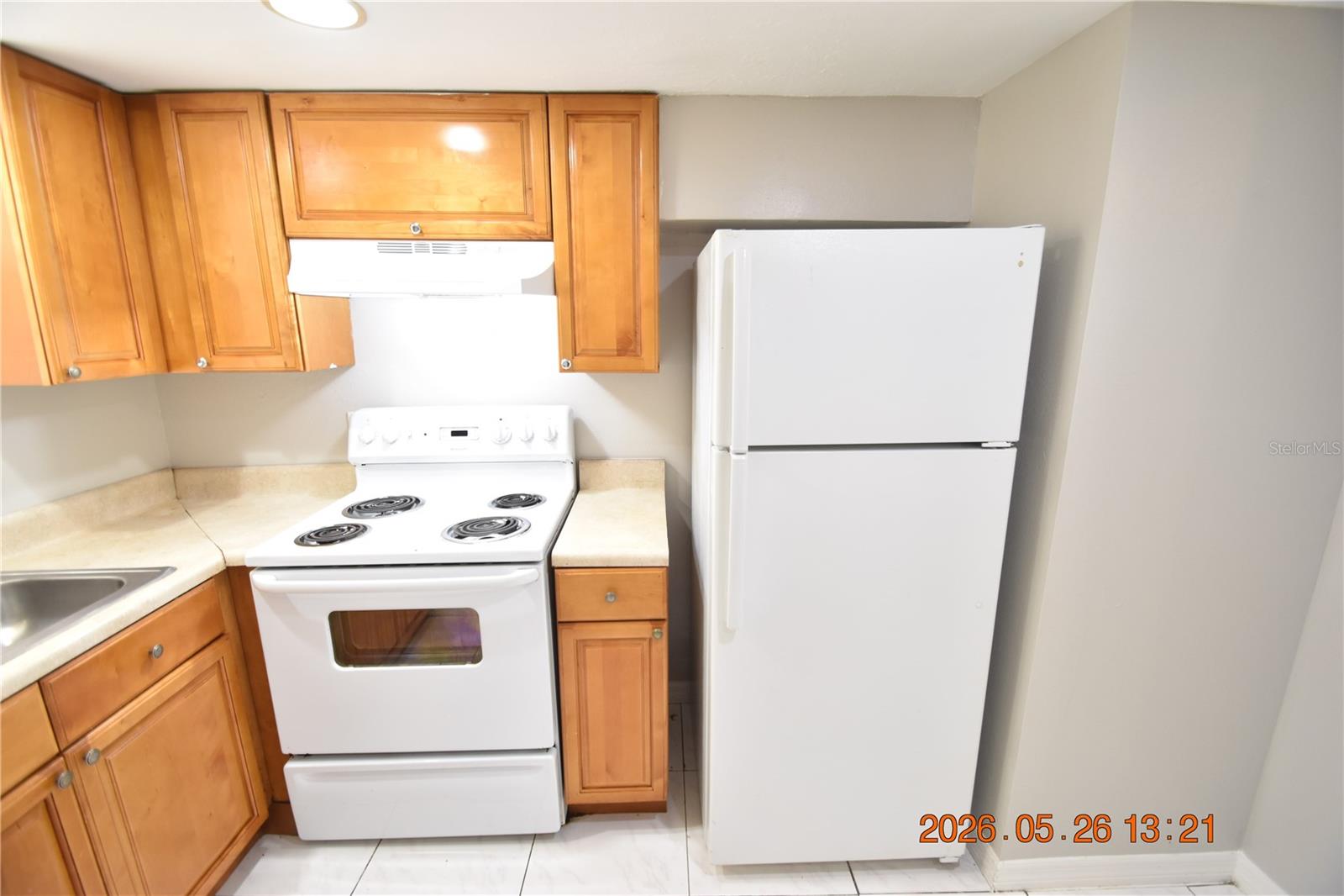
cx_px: 672
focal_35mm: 15
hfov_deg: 100.4
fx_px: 560
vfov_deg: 77.3
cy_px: 448
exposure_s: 1/45
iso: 800
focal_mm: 10
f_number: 3.5
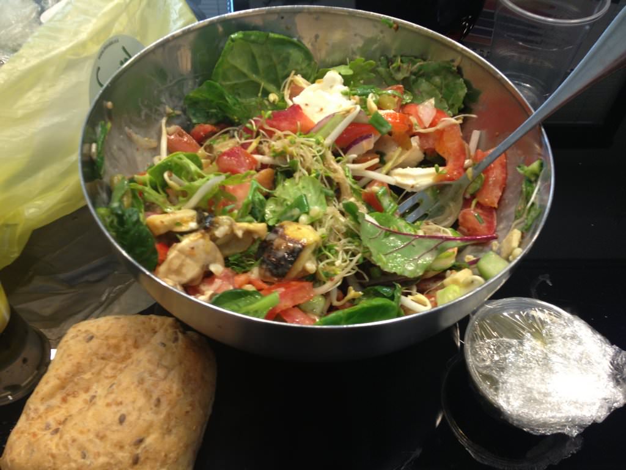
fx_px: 633
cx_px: 313
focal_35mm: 35
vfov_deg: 40.7
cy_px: 235
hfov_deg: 52.6
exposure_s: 1/20
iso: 80
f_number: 2.4
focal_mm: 4.28
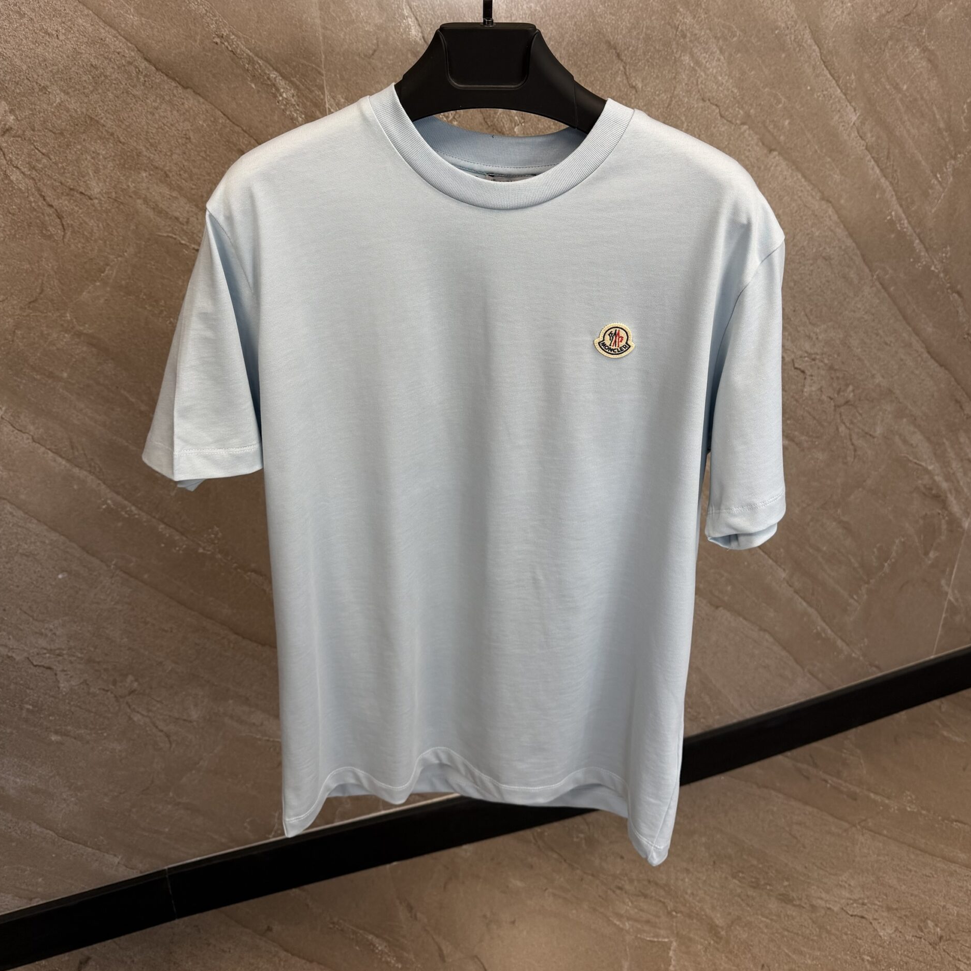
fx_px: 920
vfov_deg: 55.1
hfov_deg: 55.6
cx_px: 493
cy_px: 373
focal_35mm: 29
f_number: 1.78
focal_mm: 6.76
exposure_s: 1/100
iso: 80
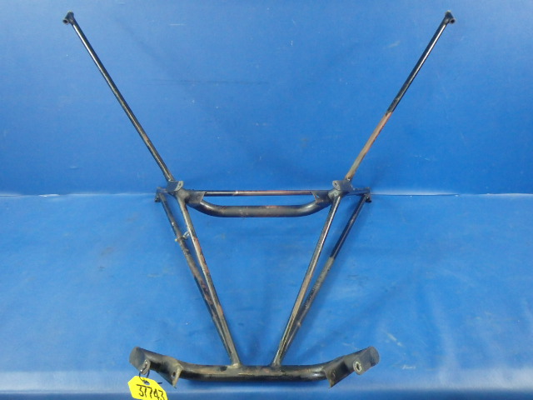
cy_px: 200
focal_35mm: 28
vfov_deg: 49.7
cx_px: 266
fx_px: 431
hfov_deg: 63.4
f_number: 3.9
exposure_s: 1/20
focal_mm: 5
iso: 800
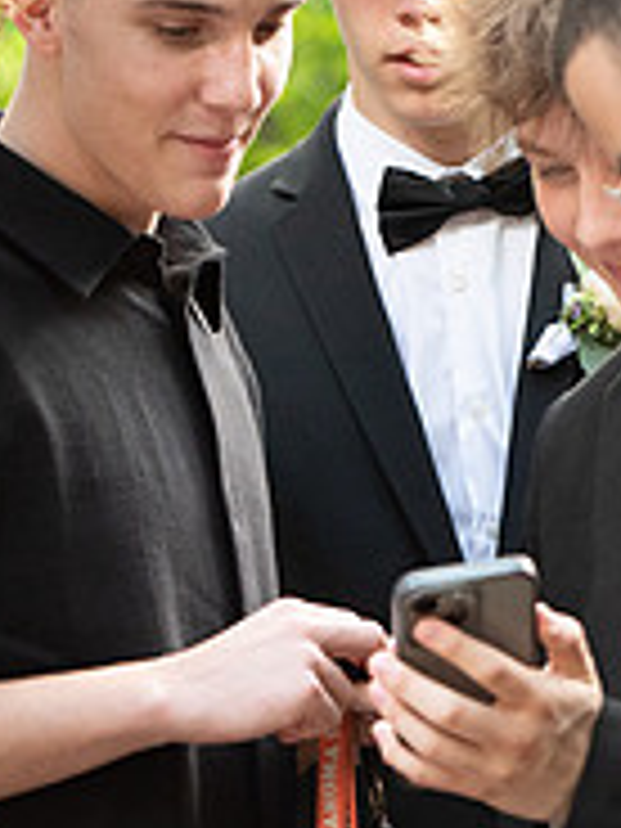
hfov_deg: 4.8
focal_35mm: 308
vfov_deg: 6.4
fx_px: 7367
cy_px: 436
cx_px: 630
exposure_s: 1/1000
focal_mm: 95
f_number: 2.8
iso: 800
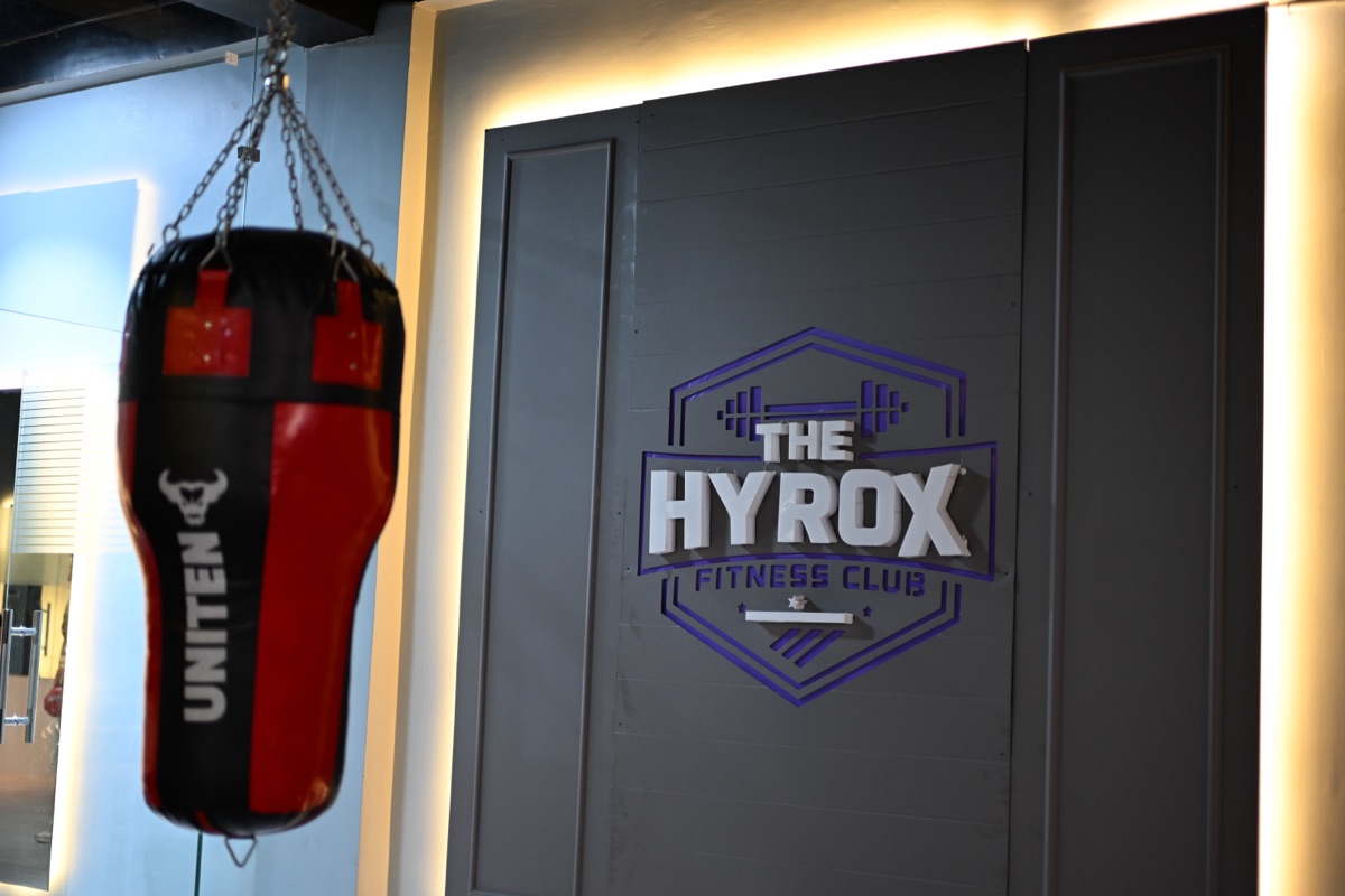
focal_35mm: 50
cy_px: 448
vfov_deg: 27.0
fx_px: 1868
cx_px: 672
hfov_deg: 39.6
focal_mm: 50
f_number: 1.4
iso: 800
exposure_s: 1/125
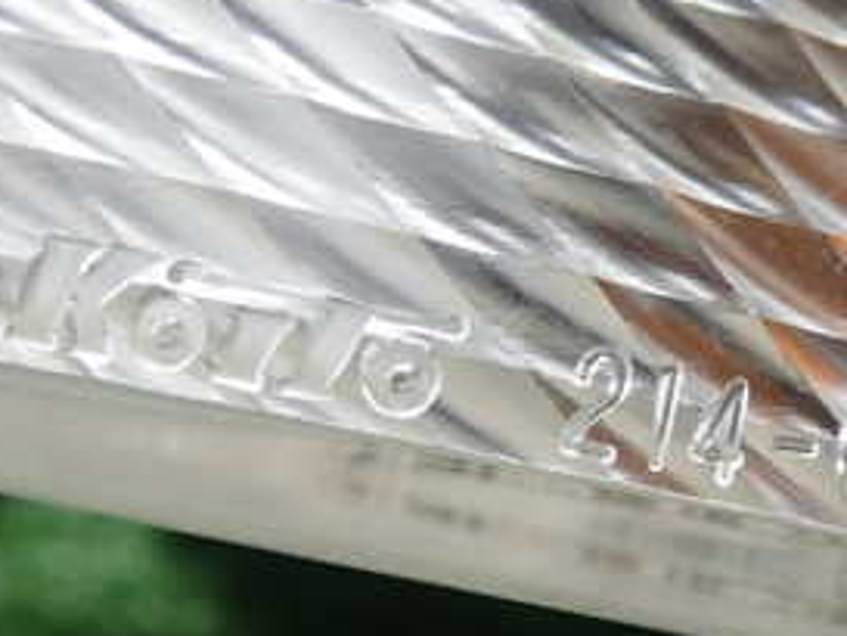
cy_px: 453
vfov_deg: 22.1
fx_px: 1616
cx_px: 686
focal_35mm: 66
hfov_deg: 28.7
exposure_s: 1/125
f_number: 2.3
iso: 400
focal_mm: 5.5
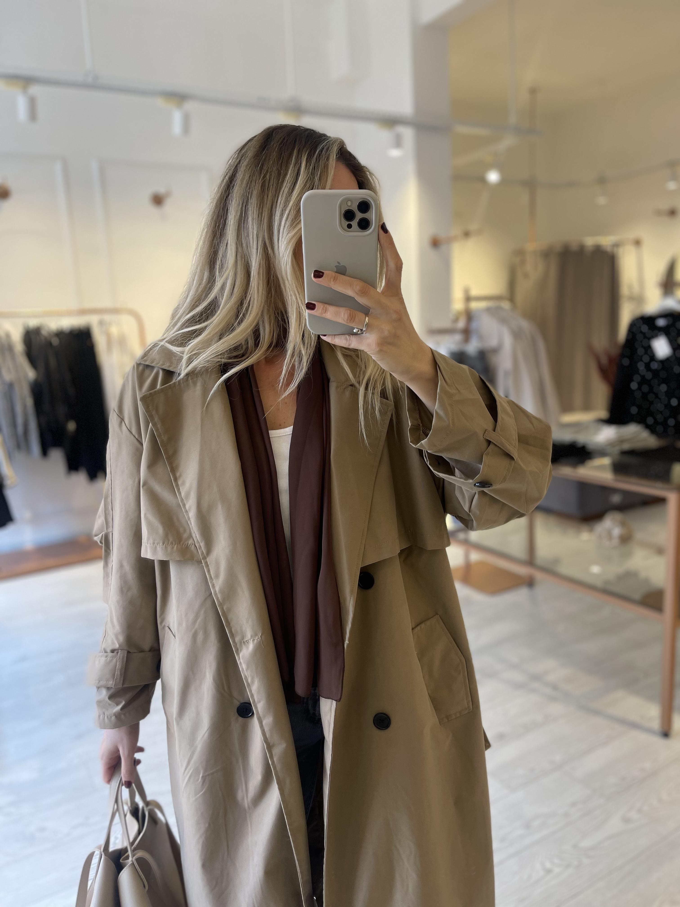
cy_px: 454
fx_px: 681
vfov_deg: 67.3
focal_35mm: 26
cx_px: 340
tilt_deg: -25.7
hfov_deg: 53.1
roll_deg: +3.6
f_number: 1.6
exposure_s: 1/100
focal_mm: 5.1
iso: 64
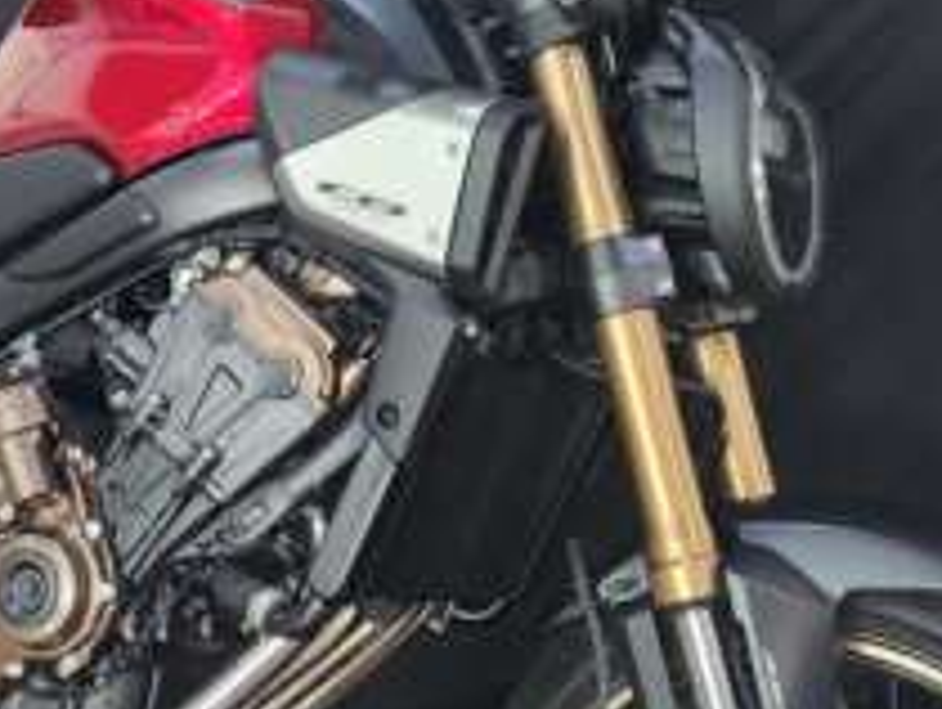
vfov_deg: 21.3
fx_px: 1880
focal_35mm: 69
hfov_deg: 27.9
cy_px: 379
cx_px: 287
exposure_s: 1/100
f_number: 1.8
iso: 640
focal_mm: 5.4
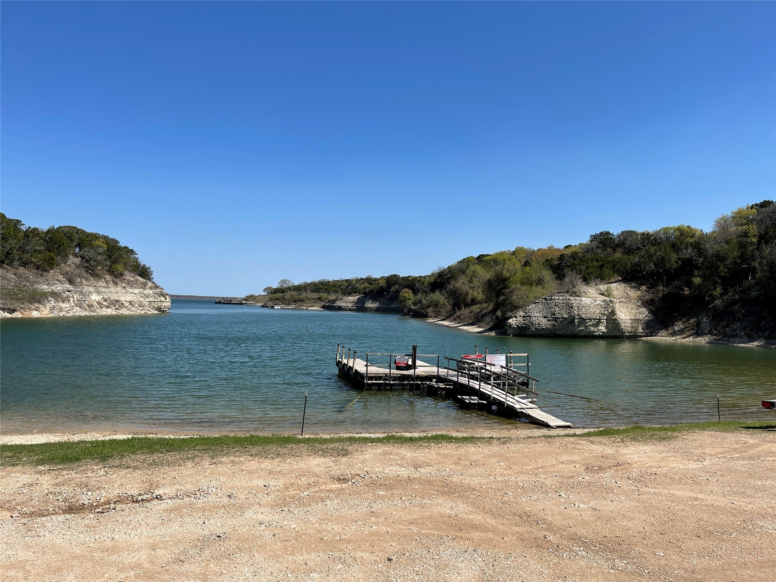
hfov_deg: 67.3
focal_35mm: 26
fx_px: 583
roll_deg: -3.2
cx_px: 388
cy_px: 291
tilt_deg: +0.5
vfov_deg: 53.1
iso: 32
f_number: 1.6
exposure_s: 1/4717
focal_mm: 5.1
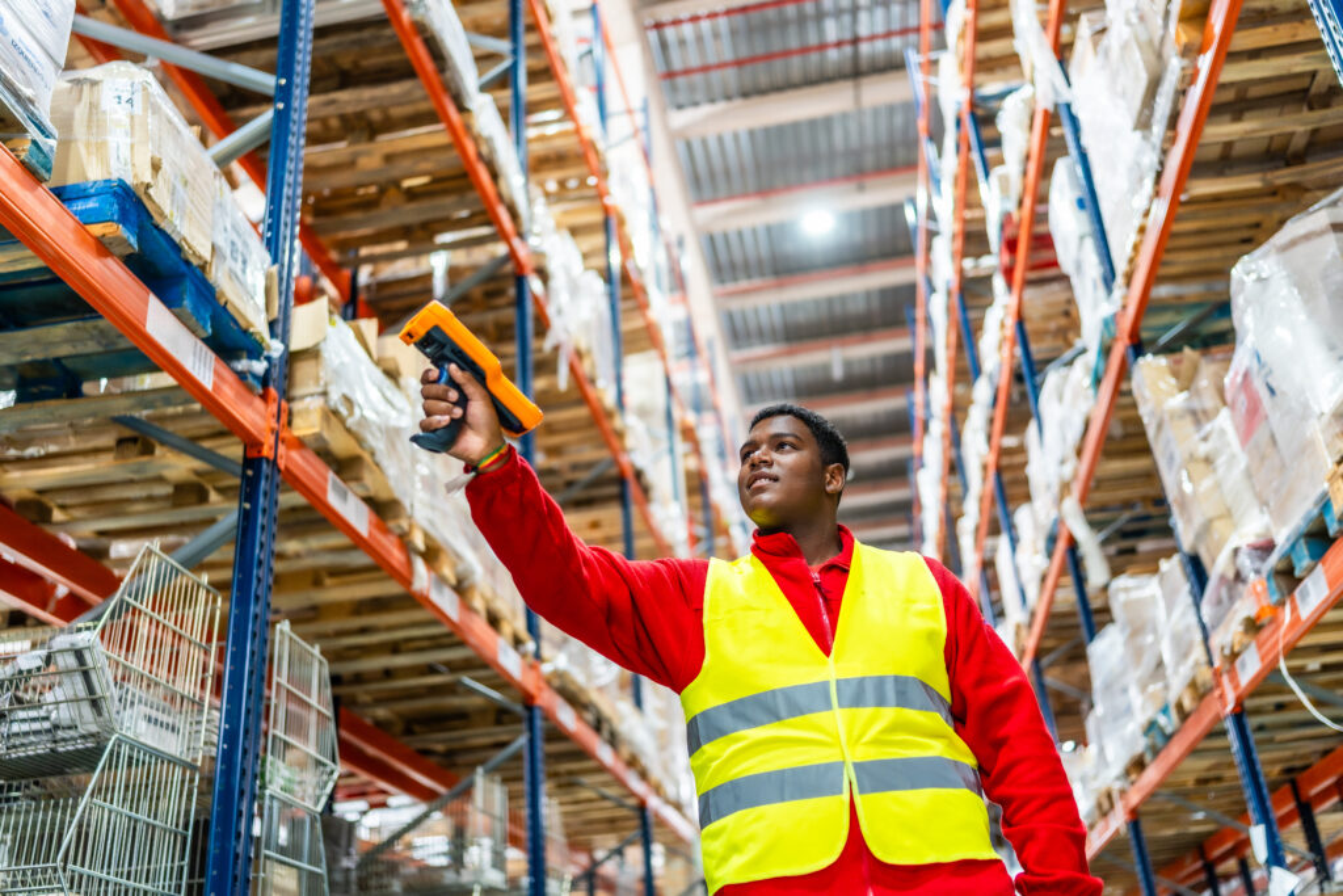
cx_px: 672
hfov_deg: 54.4
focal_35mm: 35
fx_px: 1306
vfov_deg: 37.9
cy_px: 448
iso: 1000
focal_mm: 35
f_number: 1.4
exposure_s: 1/250
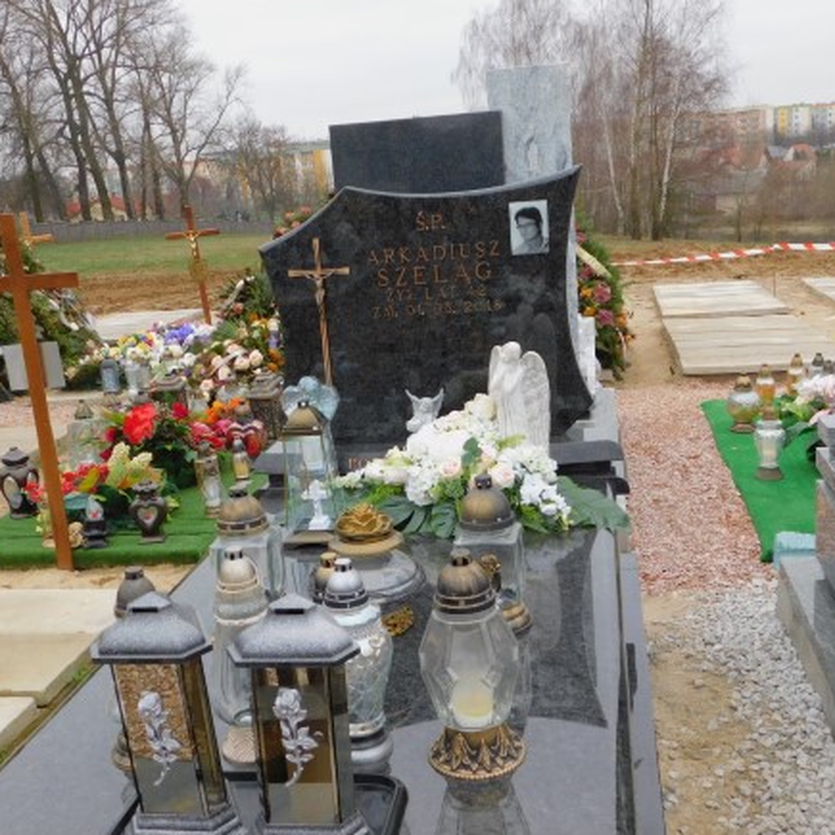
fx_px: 1064
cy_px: 457
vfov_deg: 42.8
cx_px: 411
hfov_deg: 42.8
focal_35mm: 39
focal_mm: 5.3
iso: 125
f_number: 3.2
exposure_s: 1/125
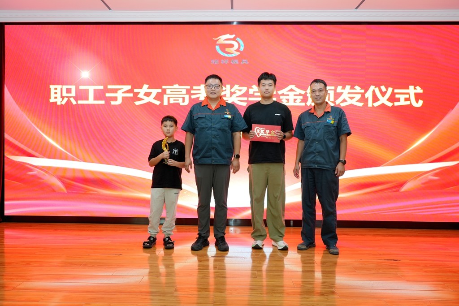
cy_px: 153
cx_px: 230
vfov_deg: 49.6
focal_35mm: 26
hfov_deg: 69.4
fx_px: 332
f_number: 4
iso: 800
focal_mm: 26
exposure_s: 1/60
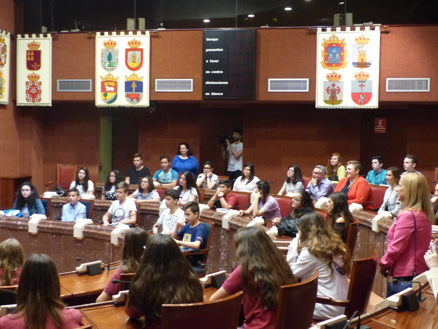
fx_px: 557
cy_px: 164
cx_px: 219
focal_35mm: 44
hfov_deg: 42.9
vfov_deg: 32.9
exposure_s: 1/30
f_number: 2.8
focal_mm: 7.8
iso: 800
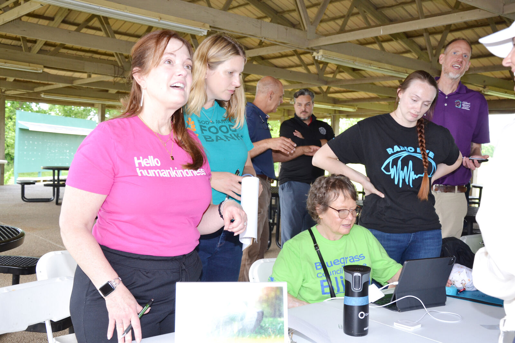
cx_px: 258
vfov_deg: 35.5
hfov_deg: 51.3
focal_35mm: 38
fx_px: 536
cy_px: 172
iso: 400
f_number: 5.6
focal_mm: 25
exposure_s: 1/125
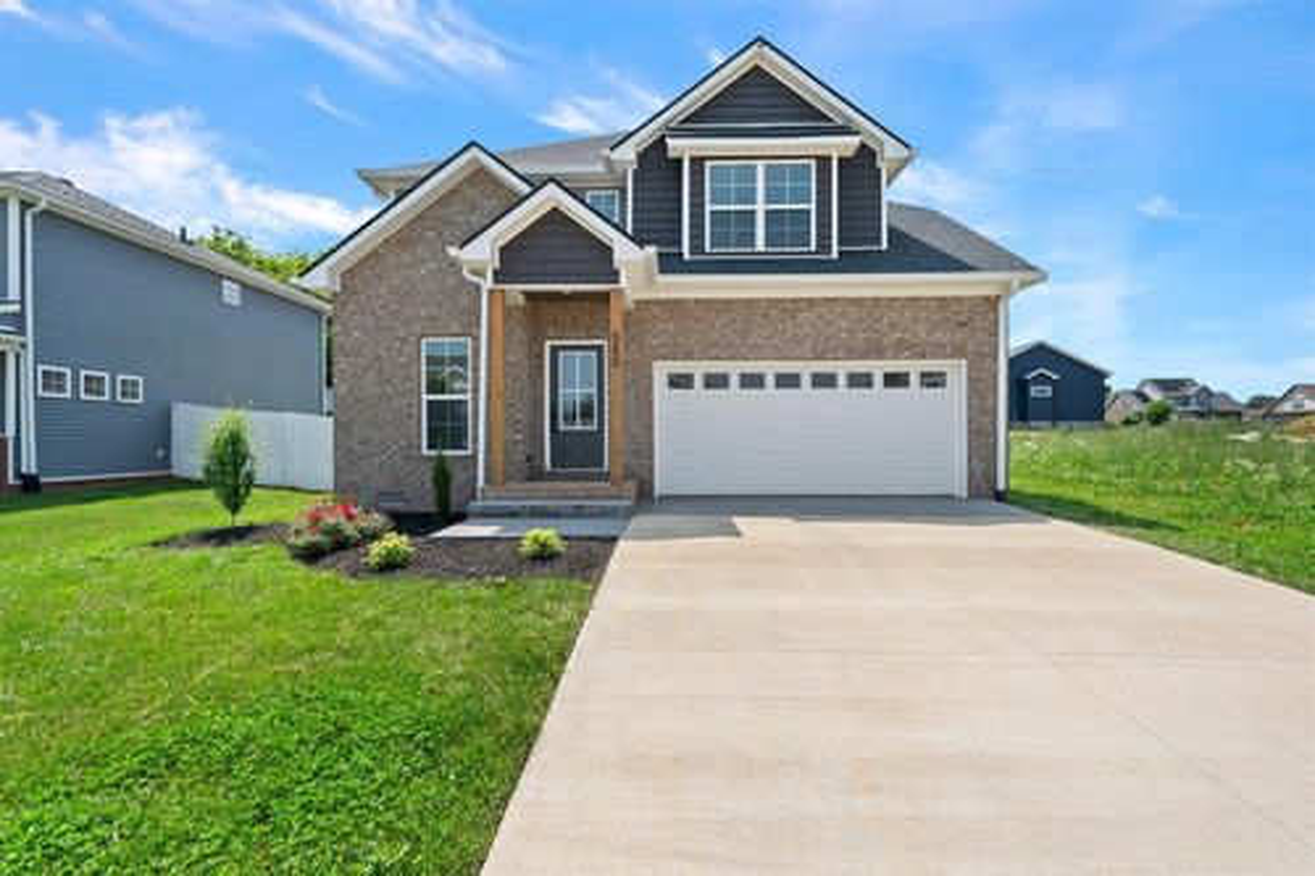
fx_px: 584
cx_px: 658
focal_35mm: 16
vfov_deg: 73.7
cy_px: 438
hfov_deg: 96.8
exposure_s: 1/160
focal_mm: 16
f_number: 7.1
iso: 100
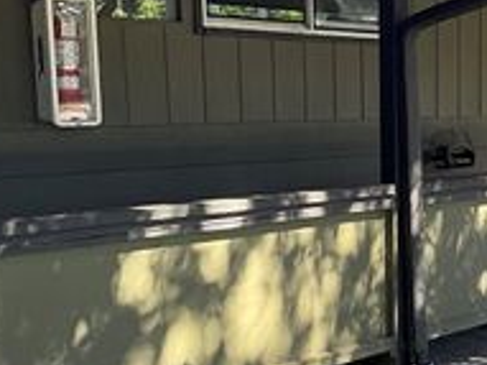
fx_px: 1069
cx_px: 558
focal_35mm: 76
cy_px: 295
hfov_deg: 23.8
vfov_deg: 19.2
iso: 32
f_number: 1.8
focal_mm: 3
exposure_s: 1/125
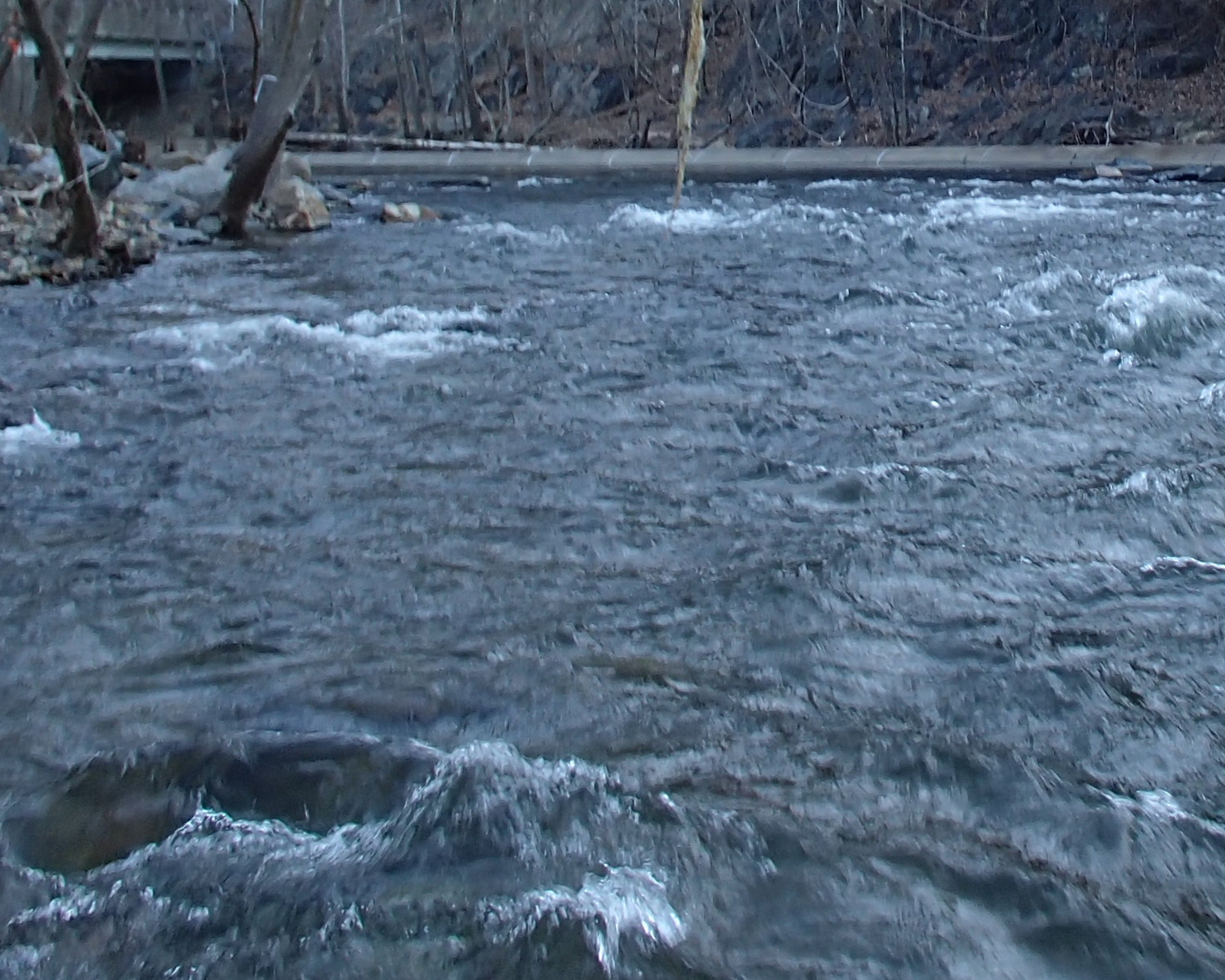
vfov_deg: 25.1
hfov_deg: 31.7
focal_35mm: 58
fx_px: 2103
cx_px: 971
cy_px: 16
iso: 160
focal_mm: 5
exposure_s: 1/60
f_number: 3.9
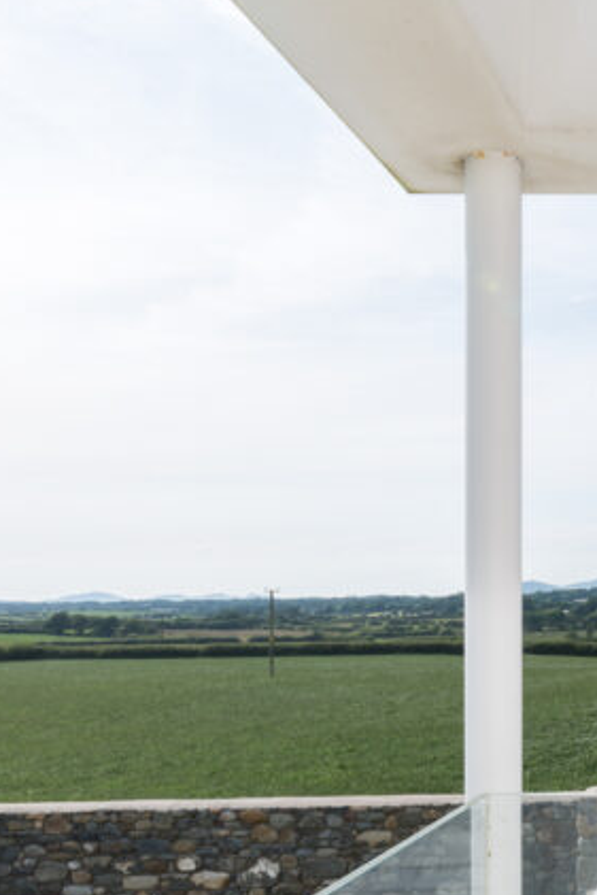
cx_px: 790
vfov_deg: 45.6
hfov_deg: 26.6
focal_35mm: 42
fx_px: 1044
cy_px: 608
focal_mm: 17
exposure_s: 1/60
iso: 100
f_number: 18
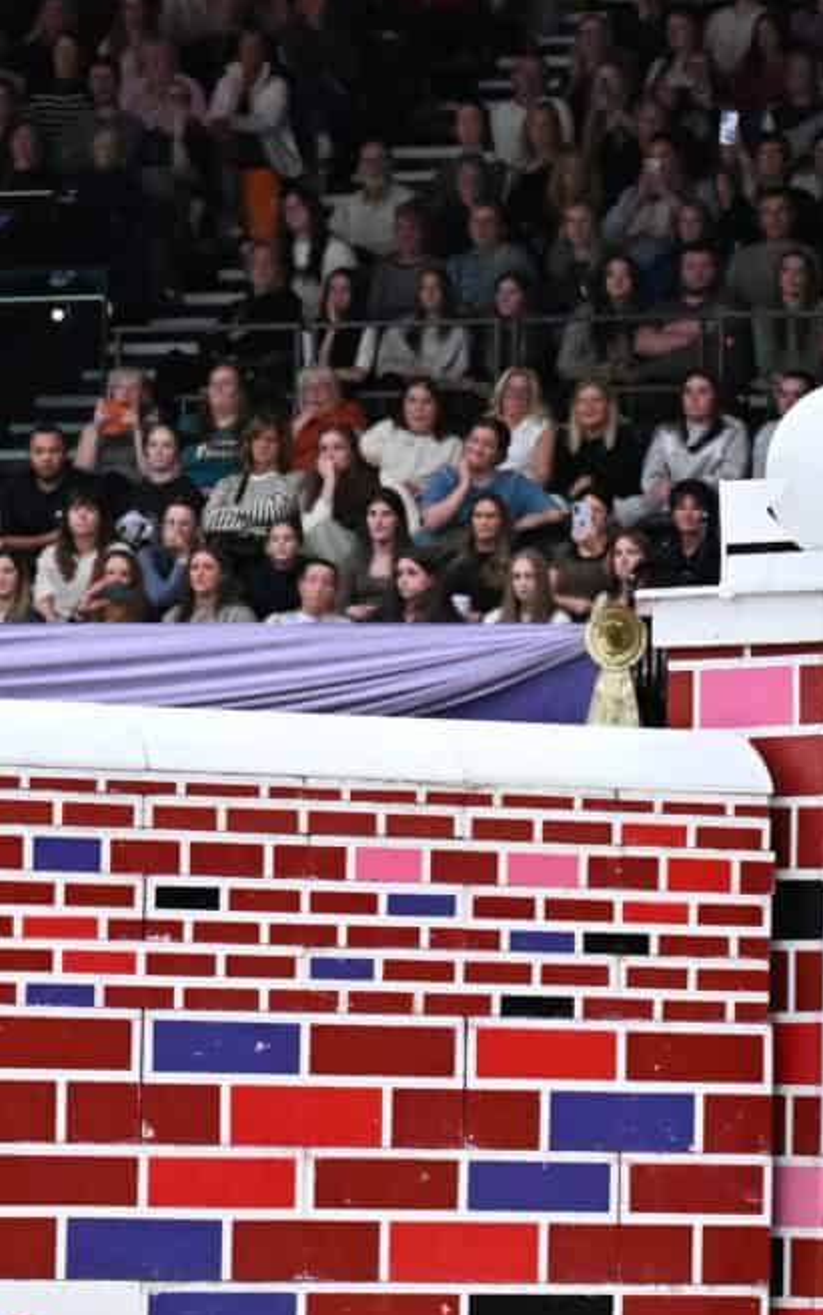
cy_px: 794
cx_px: -515
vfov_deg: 7.5
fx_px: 9970
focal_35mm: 278
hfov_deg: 4.7
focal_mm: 70
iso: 5000
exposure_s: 1/640
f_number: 3.5
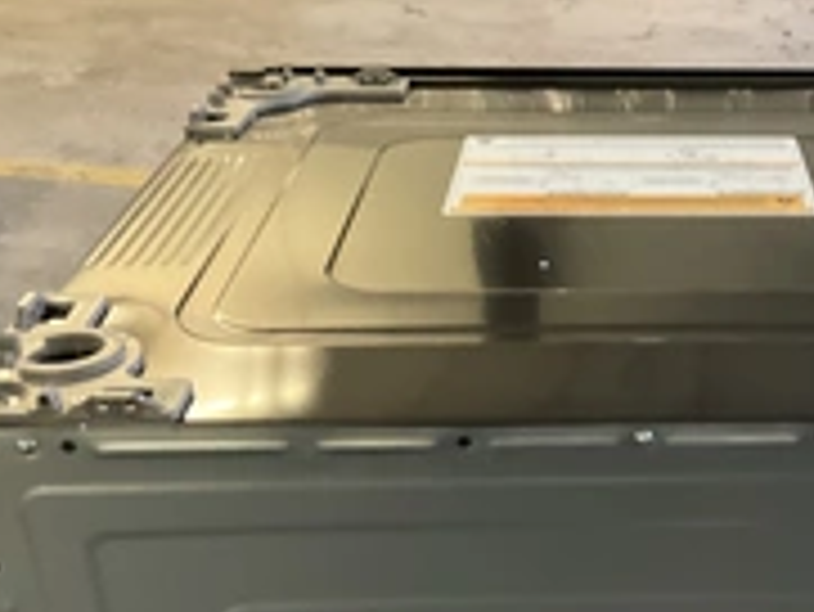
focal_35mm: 64
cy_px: 454
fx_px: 1506
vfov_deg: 22.8
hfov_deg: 29.4
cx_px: 684
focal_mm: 3
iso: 500
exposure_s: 1/30
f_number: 1.8
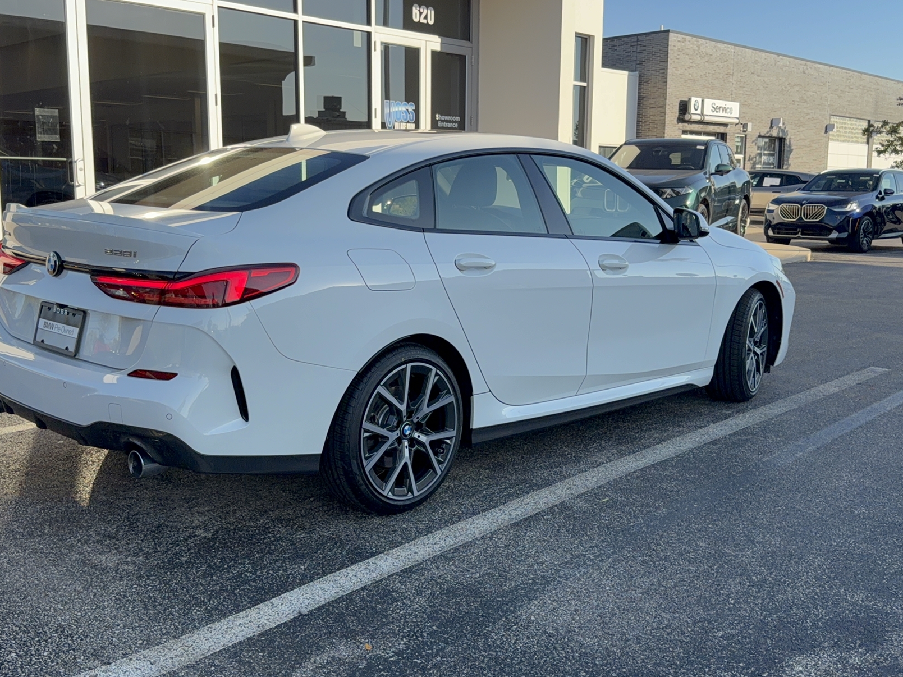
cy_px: 326
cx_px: 403
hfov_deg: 50.1
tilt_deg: -9.2
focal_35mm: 37
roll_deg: -0.4
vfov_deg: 38.6
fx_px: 965
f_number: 1.78
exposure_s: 1/2525
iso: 100
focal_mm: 6.76
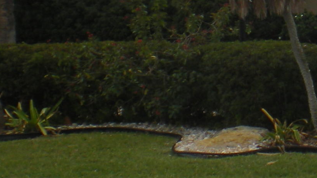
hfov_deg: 11.9
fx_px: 1471
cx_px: 426
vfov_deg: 6.9
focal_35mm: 175
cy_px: -23
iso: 64
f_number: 4.9
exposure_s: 1/184
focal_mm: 7.4
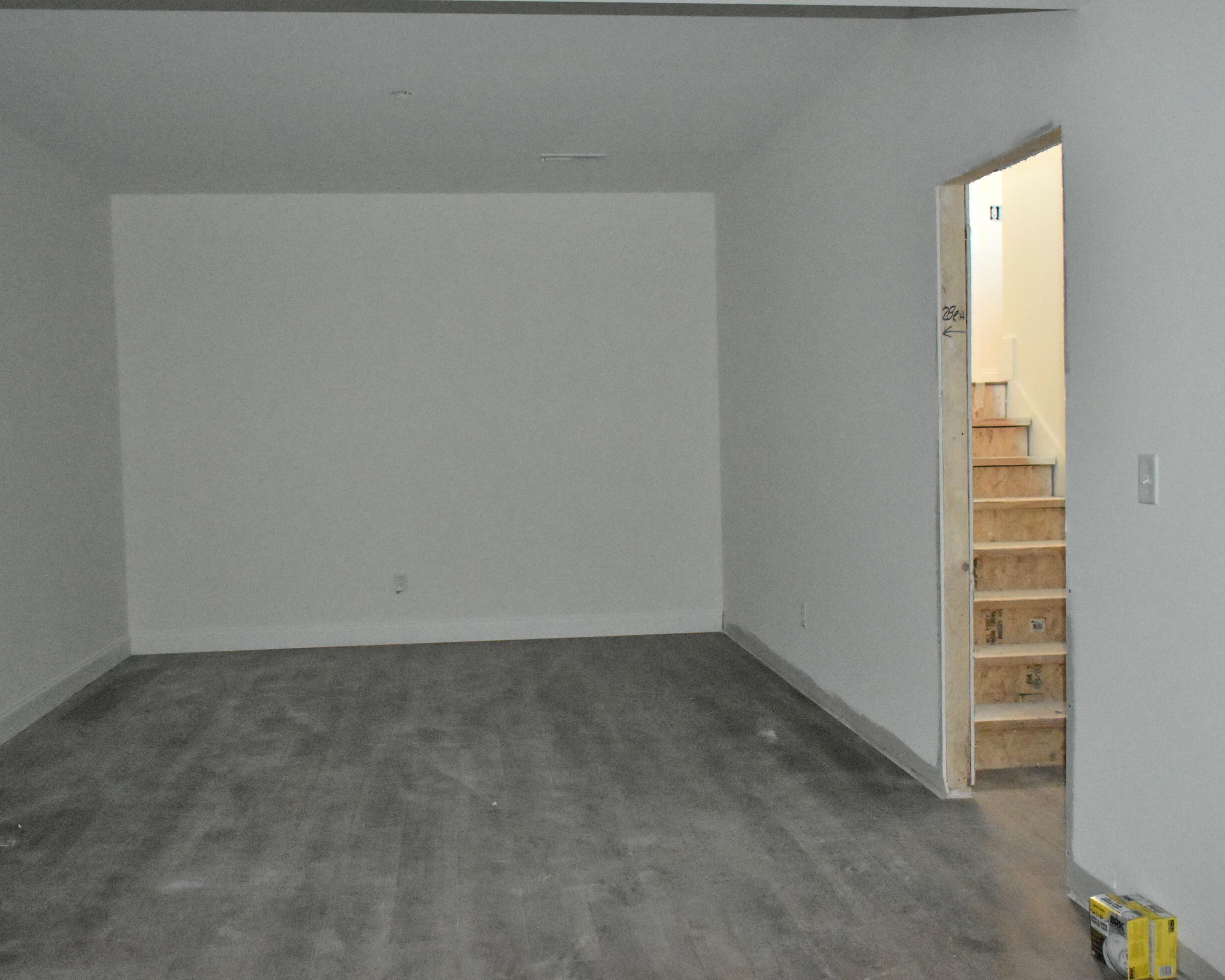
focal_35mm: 31
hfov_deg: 57.1
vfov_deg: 47.1
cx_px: 579
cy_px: 488
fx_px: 1124
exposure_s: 1/60
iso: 6400
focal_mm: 18
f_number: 3.5
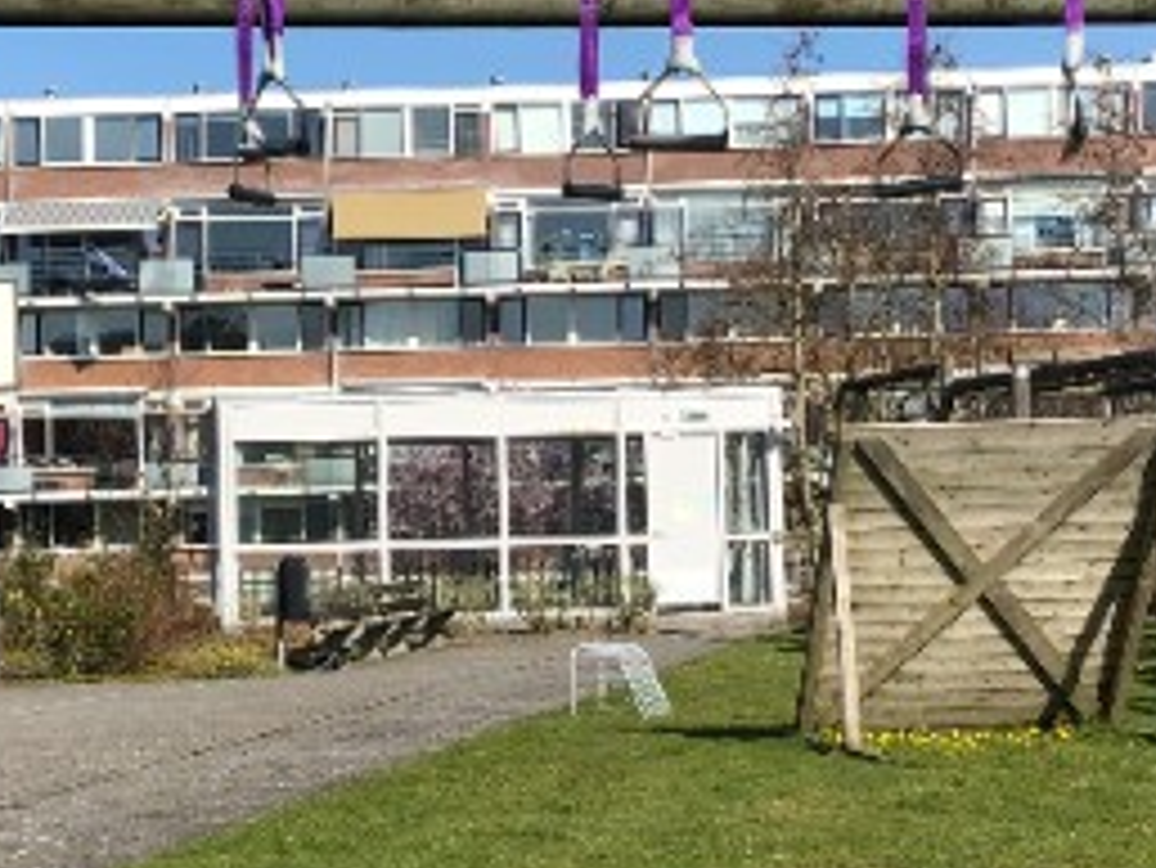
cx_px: 436
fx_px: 2907
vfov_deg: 17.0
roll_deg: +1.6
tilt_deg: +0.9
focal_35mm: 87
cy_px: 459
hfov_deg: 22.4
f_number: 1.8
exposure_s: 1/2183
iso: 20
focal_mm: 3.99
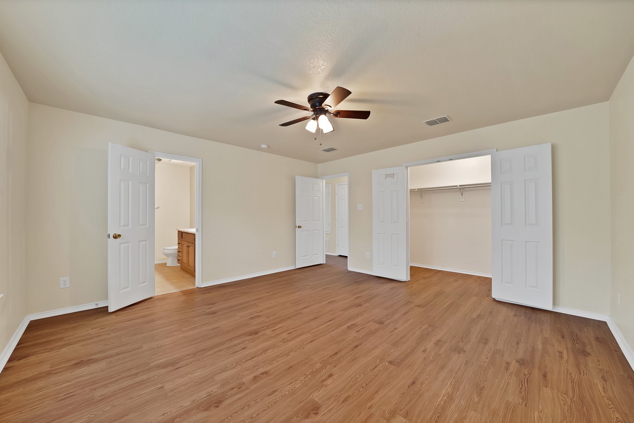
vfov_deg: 90.1
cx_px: 317
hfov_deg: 112.6
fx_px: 211
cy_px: 212
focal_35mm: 12
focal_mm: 12
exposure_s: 1.3
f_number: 9
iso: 640
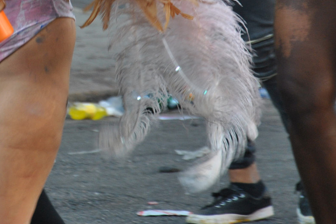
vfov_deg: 3.5
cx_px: 22
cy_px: -48
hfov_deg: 5.3
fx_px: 3624
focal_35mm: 388
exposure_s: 1/125
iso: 280
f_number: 5.6
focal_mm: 105
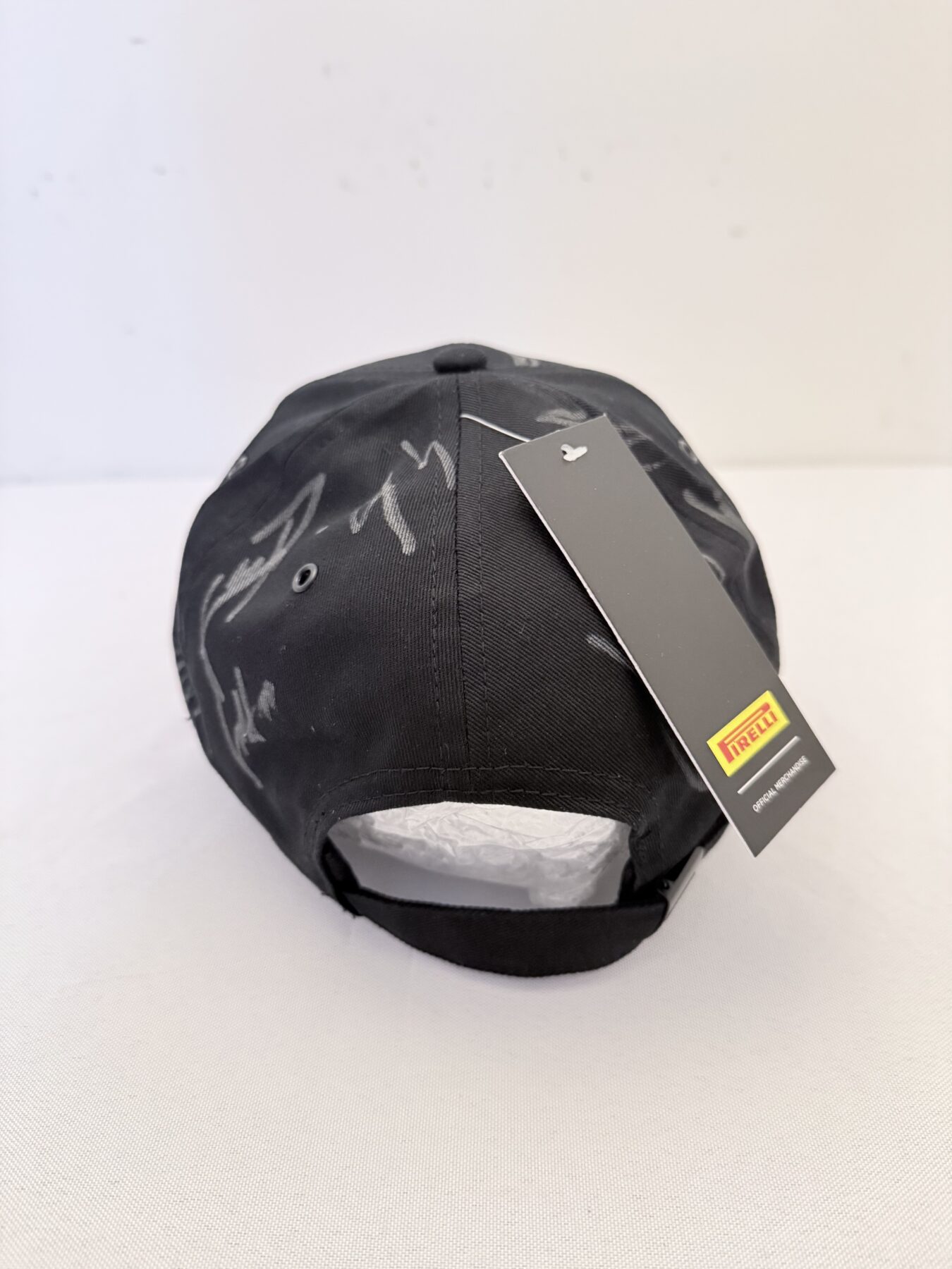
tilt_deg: -28.6
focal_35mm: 24
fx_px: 880
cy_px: 634
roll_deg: +0.4
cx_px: 476
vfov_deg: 71.6
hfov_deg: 56.8
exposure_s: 1/50
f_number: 1.78
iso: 640
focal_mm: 6.76
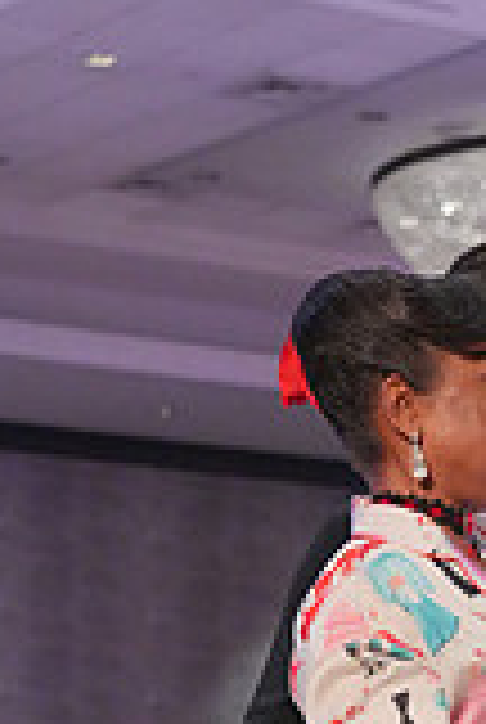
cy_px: 1048
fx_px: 3629
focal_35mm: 180
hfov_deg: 7.6
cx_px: 493
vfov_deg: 11.0
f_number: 4
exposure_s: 1/400
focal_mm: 50
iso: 4000
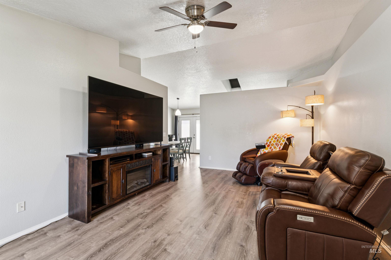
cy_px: 130
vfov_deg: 74.1
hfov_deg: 97.1
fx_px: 173
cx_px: 196
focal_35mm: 16
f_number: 13
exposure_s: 1/5
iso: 400
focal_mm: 15.9
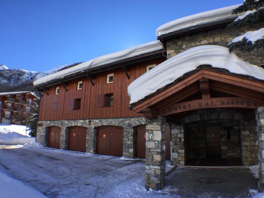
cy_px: 99
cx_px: 132
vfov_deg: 48.2
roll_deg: +0.7
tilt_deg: +12.8
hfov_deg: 61.6
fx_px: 221
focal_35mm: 29
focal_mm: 4.15
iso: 32
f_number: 2.2
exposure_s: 1/1236
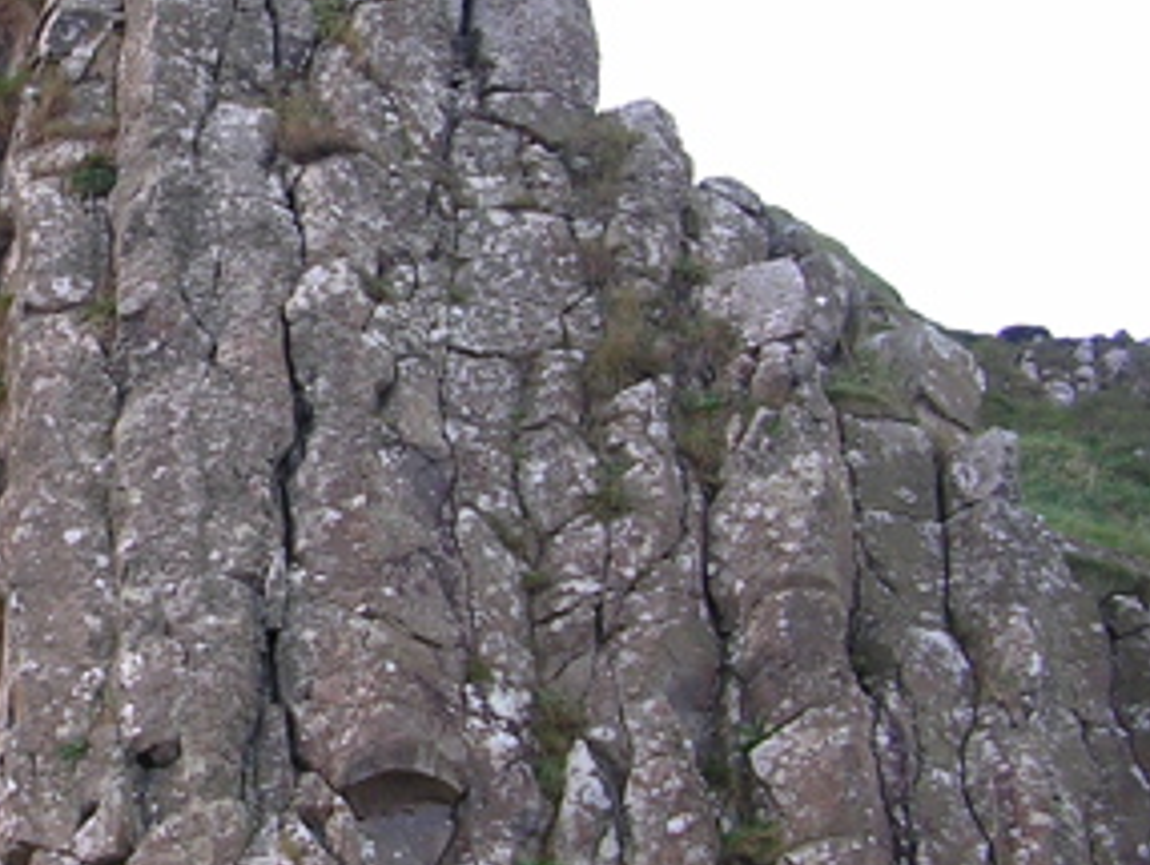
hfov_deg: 22.0
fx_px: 2826
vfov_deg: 17.4
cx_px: -56
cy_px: 354
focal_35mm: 85
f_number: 2.8
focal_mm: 5.8
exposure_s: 1/101
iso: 50
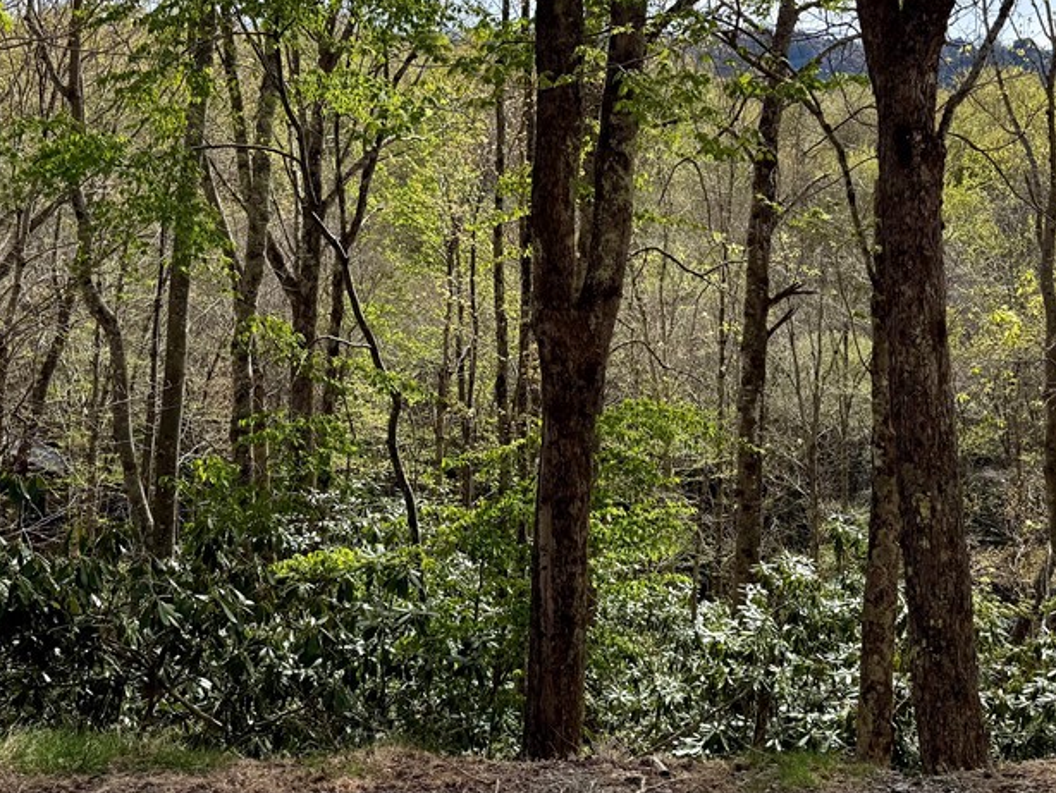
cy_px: 310
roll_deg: -1.0
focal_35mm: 40
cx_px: 614
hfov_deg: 46.6
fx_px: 1221
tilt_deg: -0.7
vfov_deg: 35.8
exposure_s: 1/4405
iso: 80
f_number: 1.78
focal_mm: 6.76
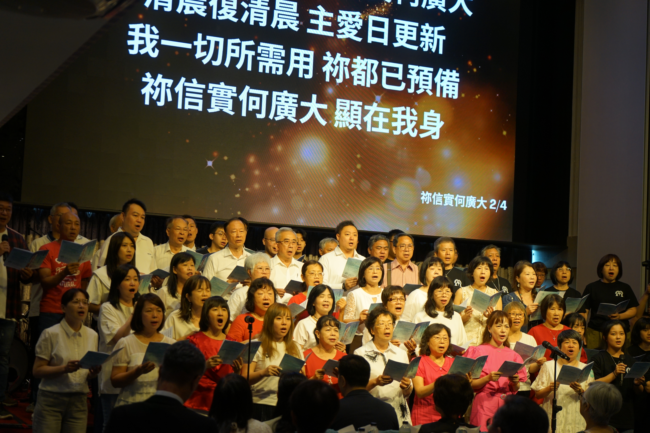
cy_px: 216
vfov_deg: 22.6
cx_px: 325
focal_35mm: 60
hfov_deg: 33.4
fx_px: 1083
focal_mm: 60
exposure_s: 1/160
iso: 640
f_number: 4
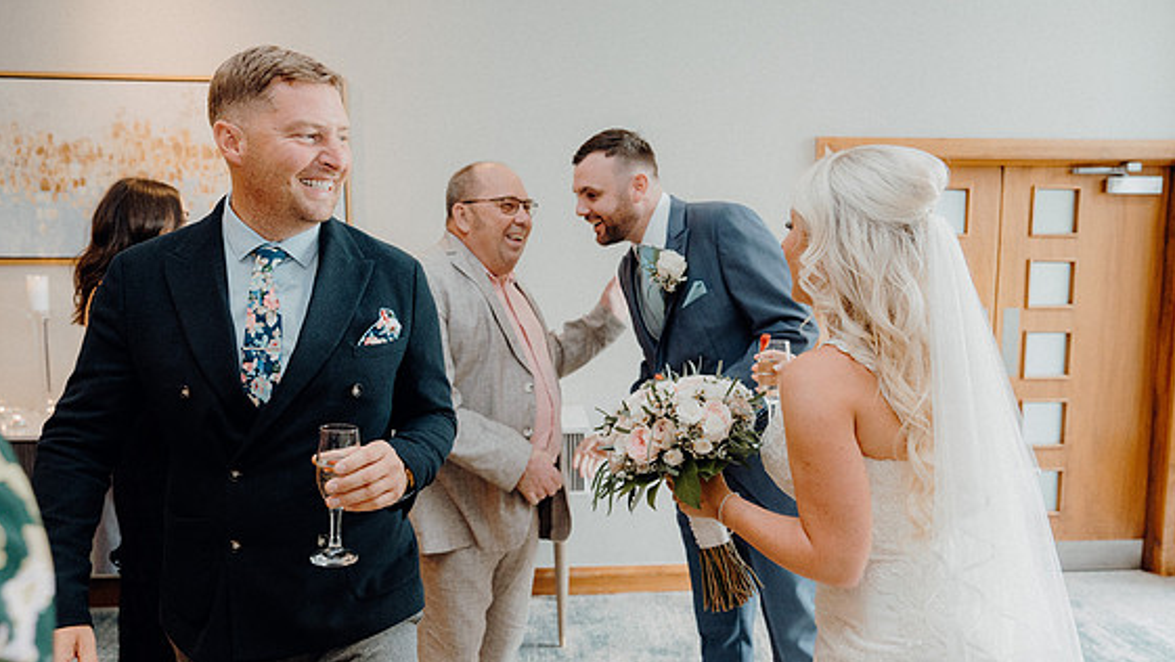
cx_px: 599
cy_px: 397
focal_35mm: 26
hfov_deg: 71.9
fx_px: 810
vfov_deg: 44.2
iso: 2500
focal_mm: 24
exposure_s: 1/200
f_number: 3.5
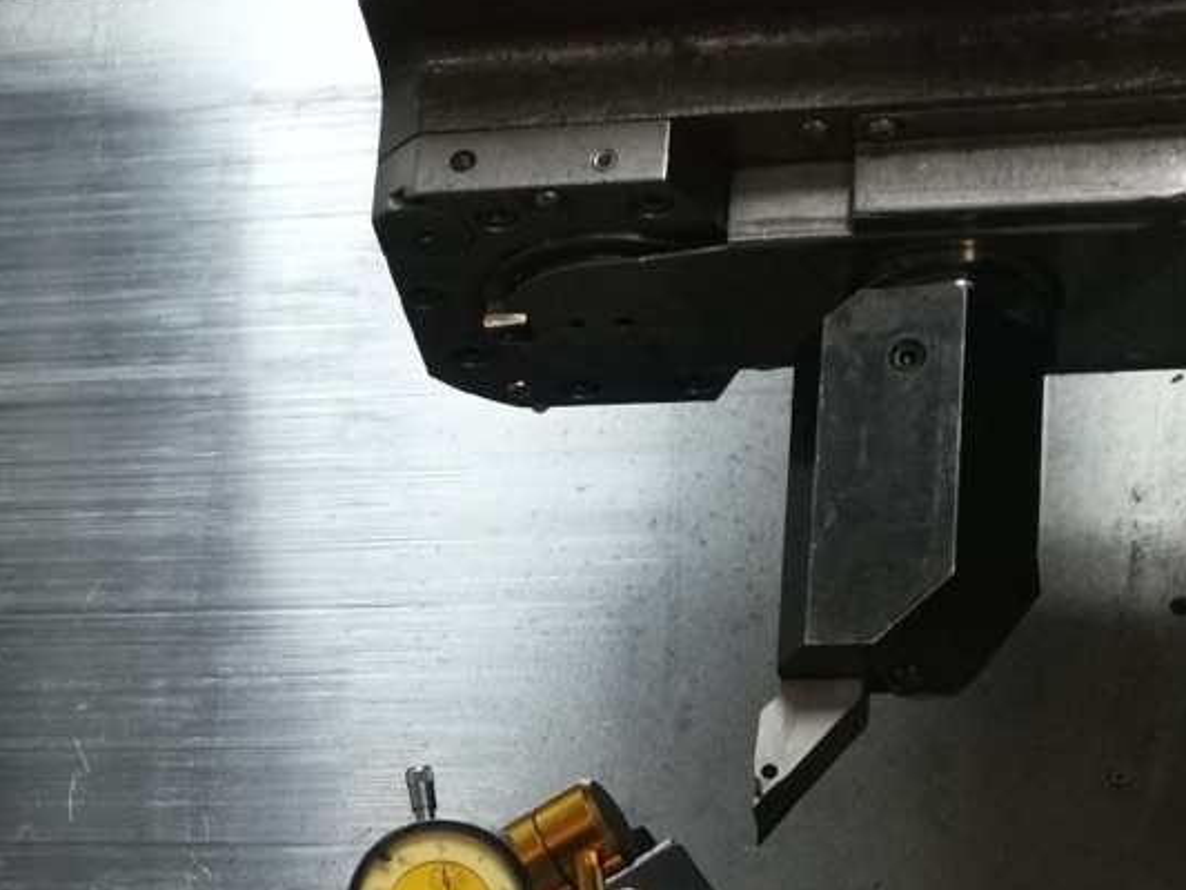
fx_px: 3495
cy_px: 1003
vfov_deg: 14.2
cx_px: -38
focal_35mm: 102
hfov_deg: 18.7
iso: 500
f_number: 1.8
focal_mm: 5.58
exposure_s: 1/33.3
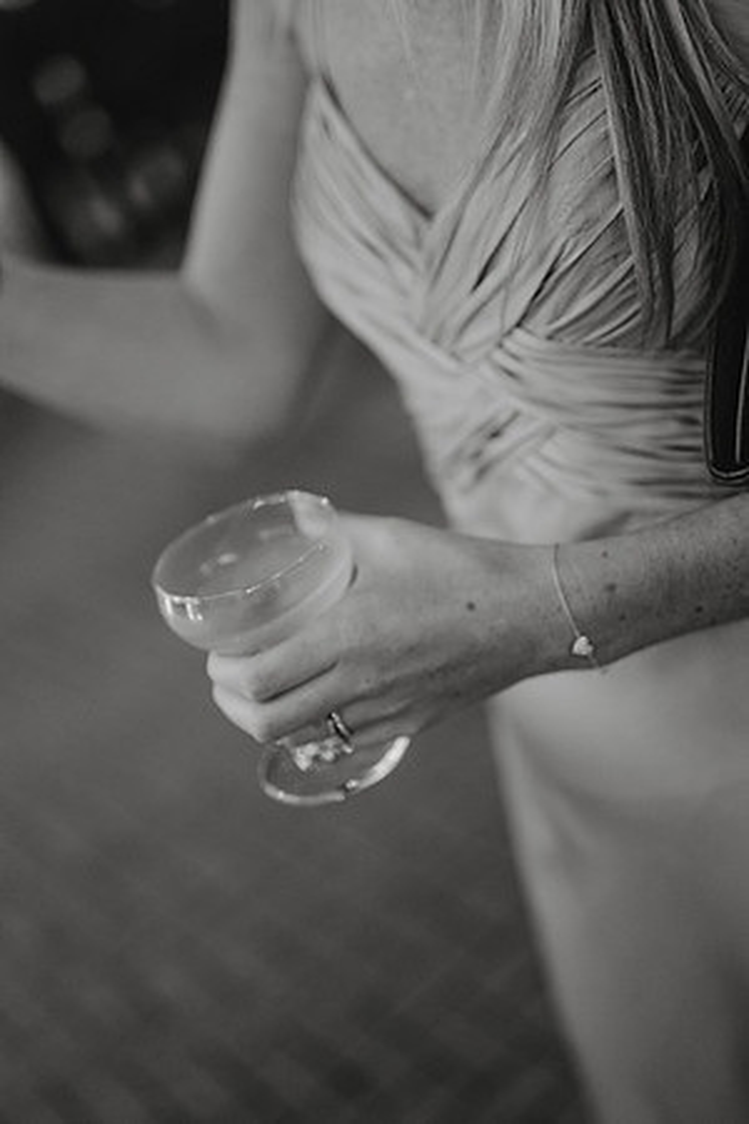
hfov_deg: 27.0
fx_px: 1560
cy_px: 562
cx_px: 374
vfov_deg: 39.6
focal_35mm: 50
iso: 2000
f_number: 1.8
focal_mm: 50
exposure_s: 1/30
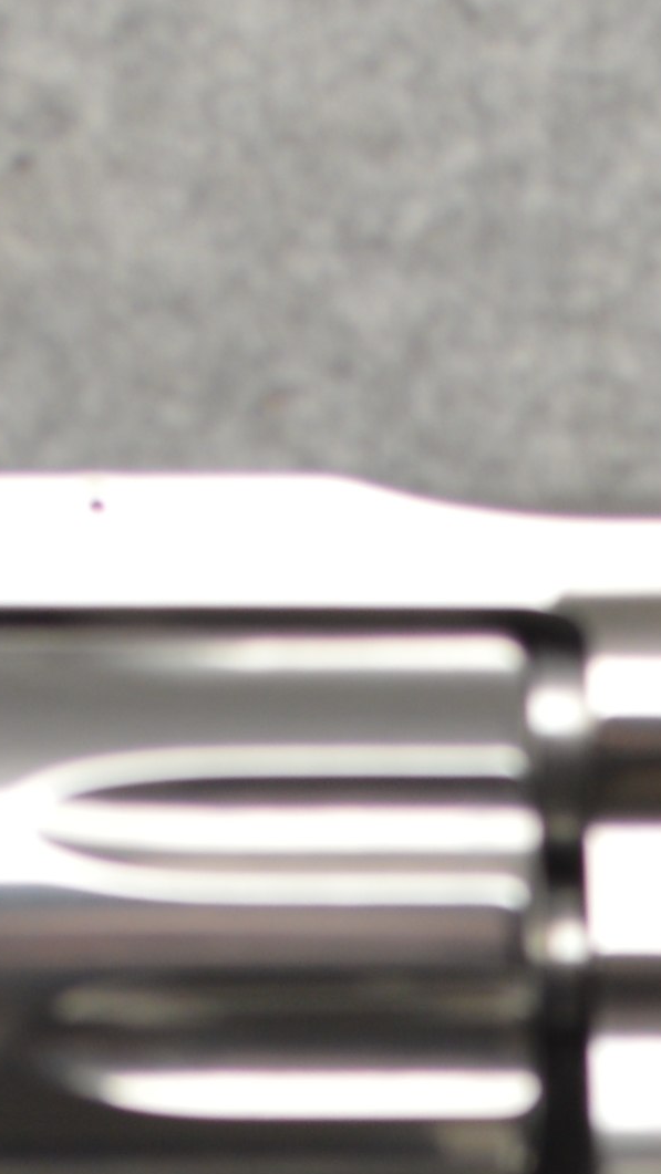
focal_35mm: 178
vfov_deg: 11.7
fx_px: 5545
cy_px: 1571
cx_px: 588
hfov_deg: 6.8
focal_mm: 20
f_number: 4.5
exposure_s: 1/200
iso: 100
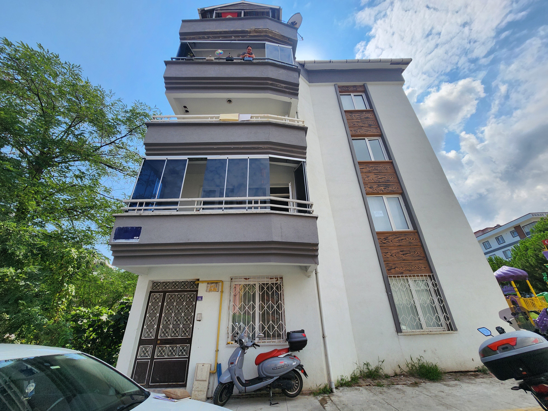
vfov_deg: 89.9
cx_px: 274
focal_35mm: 13
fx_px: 206
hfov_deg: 106.2
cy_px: 206
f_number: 2.2
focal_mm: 2.2
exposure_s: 1/2929
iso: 50
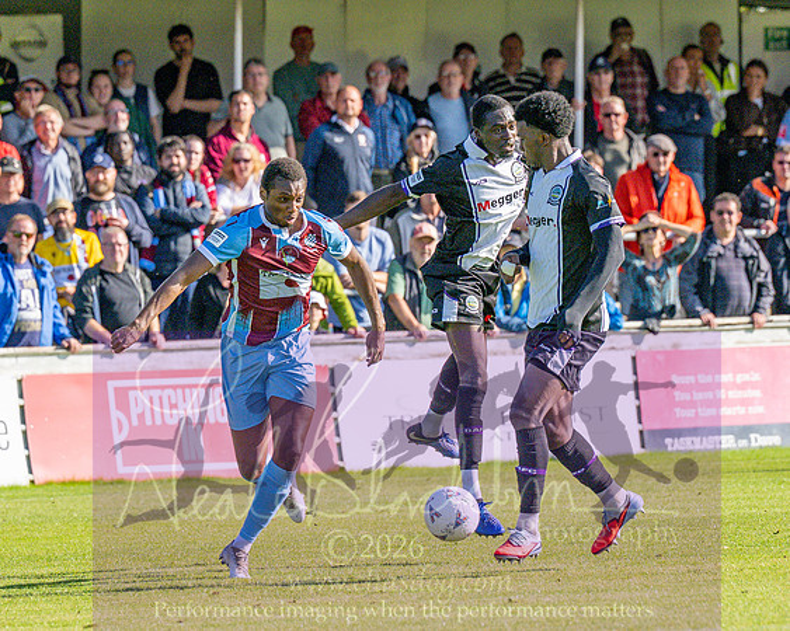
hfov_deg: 4.3
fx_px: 10446
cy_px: 279
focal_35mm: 447
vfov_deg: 3.5
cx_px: 180
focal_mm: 175
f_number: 4
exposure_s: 1/4000
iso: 400
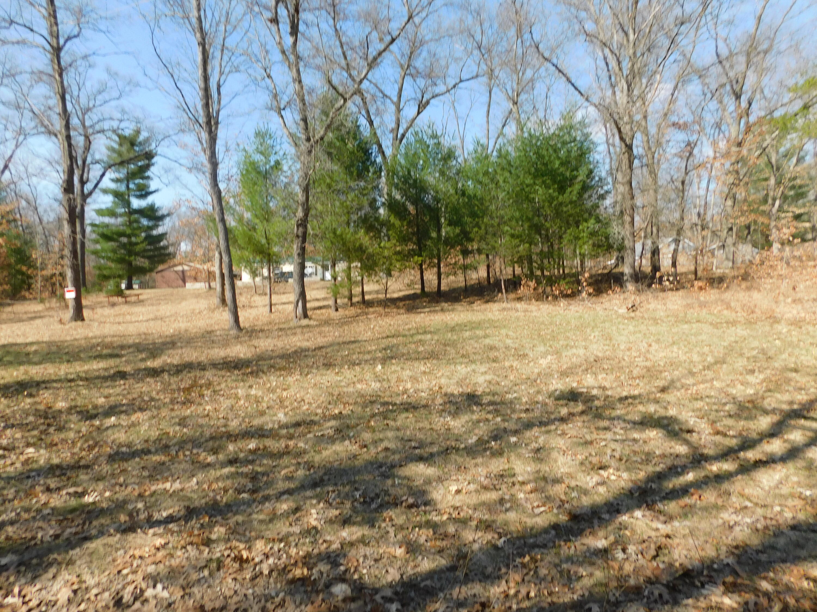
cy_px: 306
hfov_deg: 73.9
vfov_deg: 58.9
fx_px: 543
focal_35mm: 23
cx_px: 408
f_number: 3
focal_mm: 4
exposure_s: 1/800
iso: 125
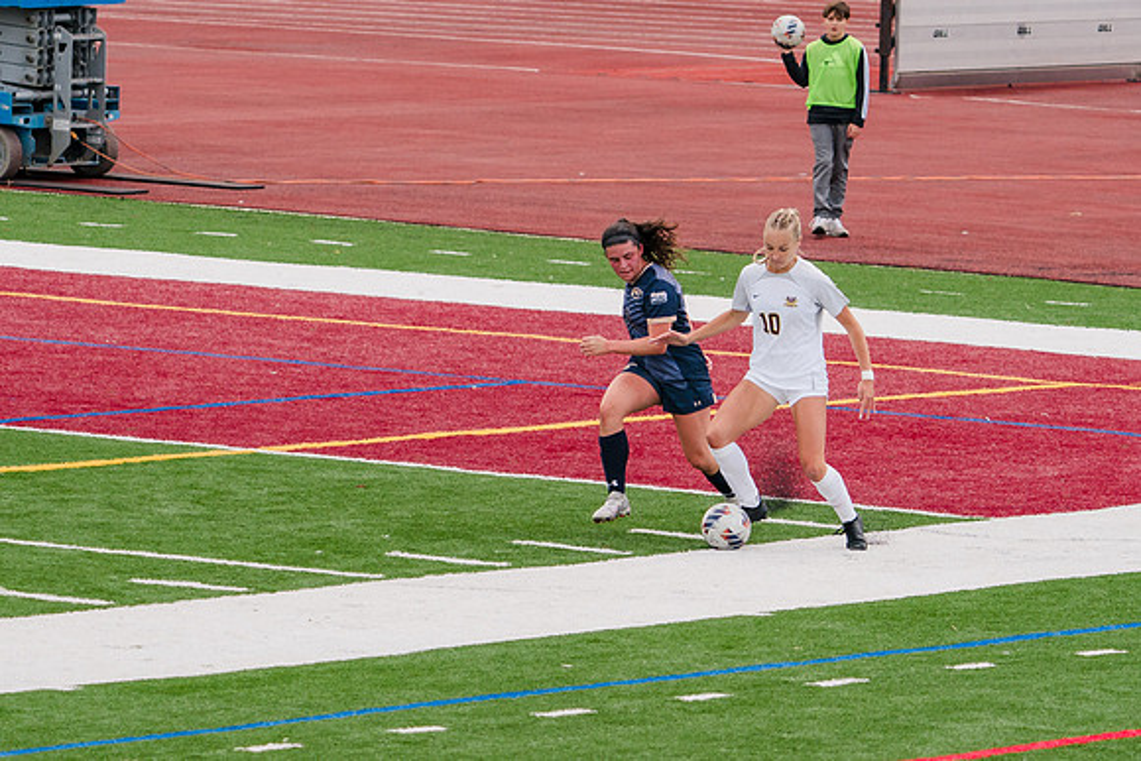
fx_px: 10376
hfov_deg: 6.3
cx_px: 572
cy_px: 320
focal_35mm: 327
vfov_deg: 4.2
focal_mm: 200
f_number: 5.6
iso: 640
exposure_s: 1/1600
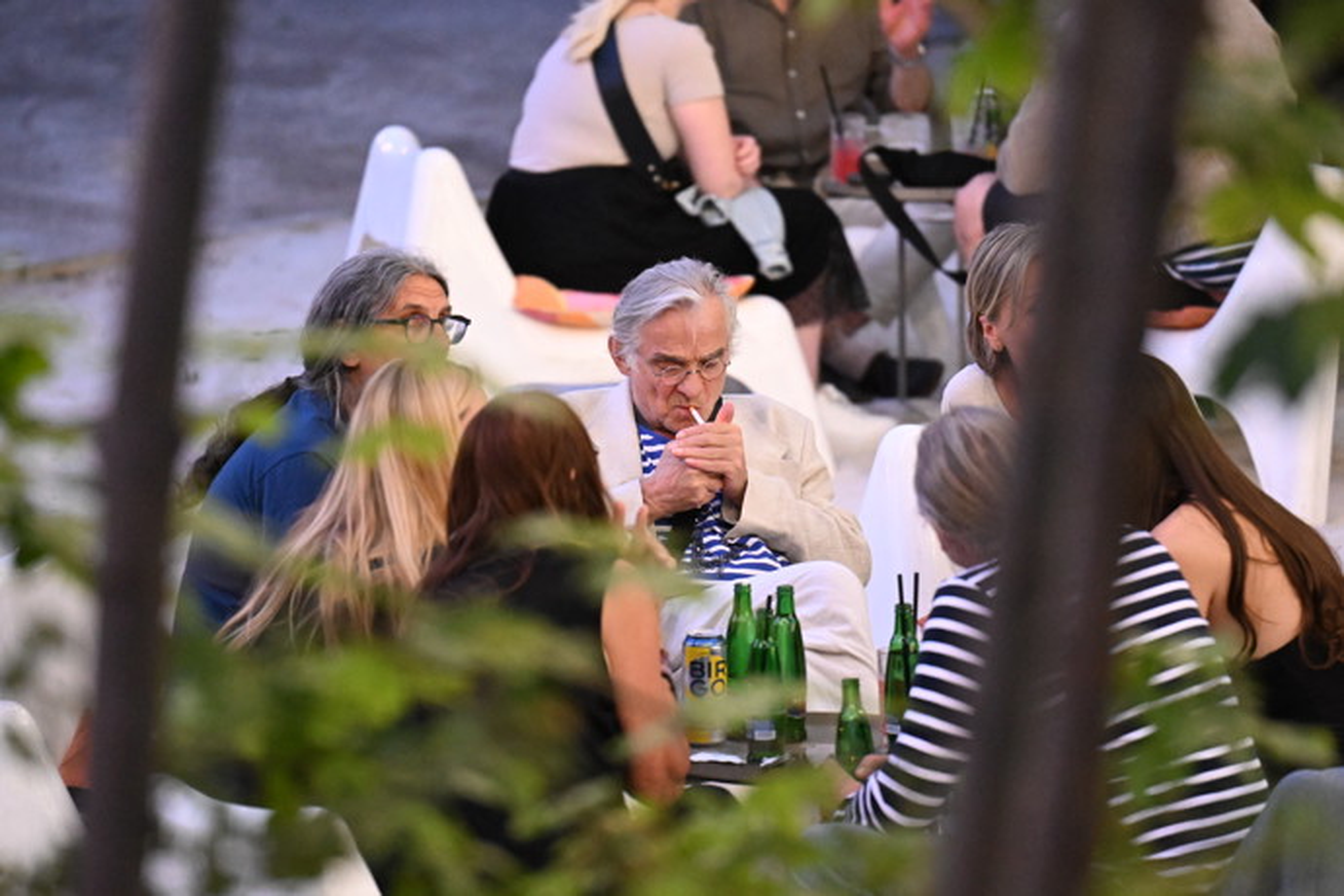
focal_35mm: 300
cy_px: 448
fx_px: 11199
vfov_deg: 4.6
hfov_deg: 6.9
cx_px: 672
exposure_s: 1/100
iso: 6400
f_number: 2.8
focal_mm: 200
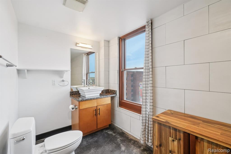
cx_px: 116
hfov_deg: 100.4
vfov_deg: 77.3
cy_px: 77
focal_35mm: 15
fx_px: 96
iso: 500
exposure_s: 1/30
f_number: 8
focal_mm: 10
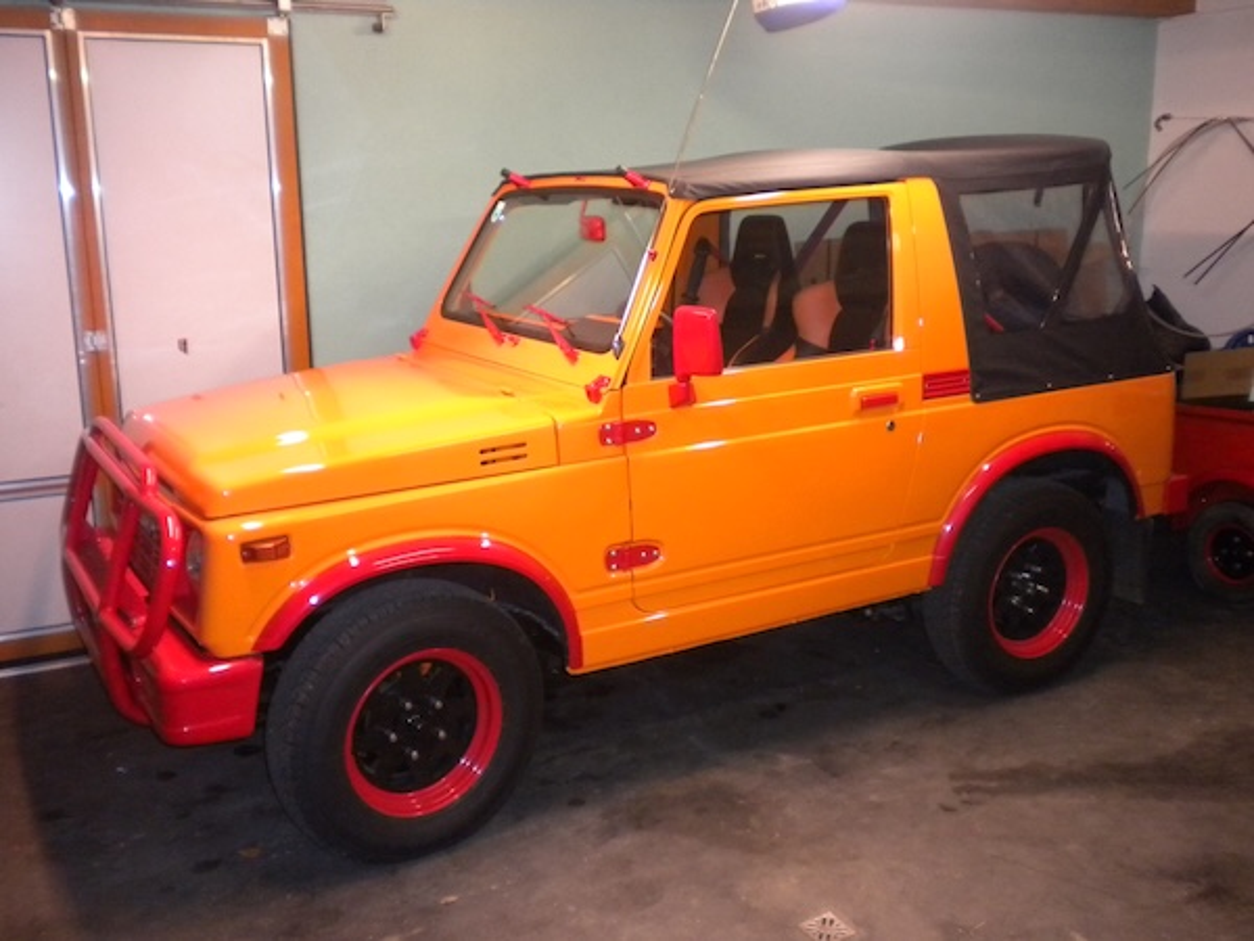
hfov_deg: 52.6
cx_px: 627
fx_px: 1268
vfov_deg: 40.7
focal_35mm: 35
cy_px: 470
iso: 400
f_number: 3.1
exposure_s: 1/30
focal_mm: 6.3
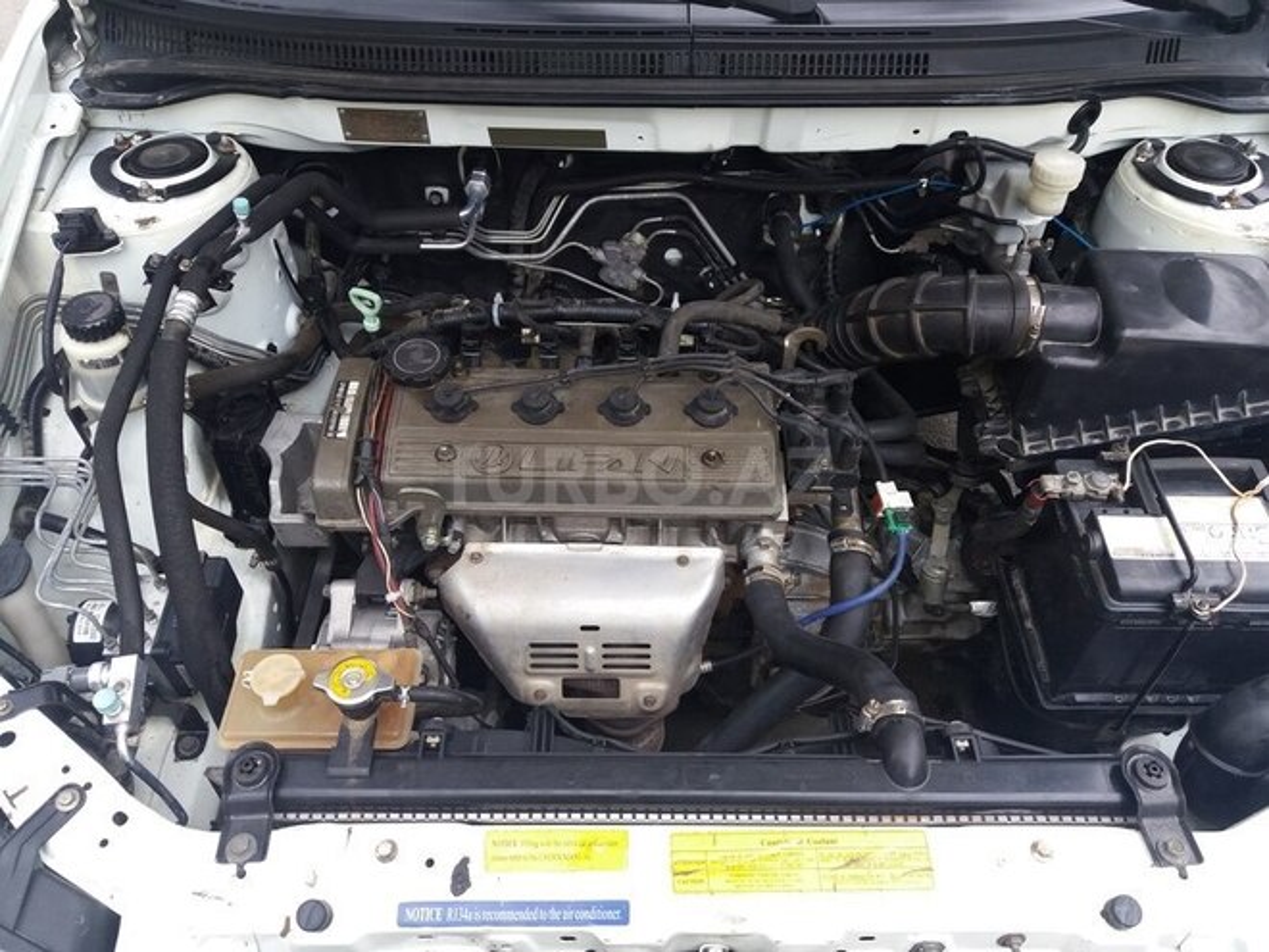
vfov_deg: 49.7
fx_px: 1026
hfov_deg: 63.4
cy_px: 476
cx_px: 634
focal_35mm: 28
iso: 64
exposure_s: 1/85
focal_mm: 3.7
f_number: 1.9
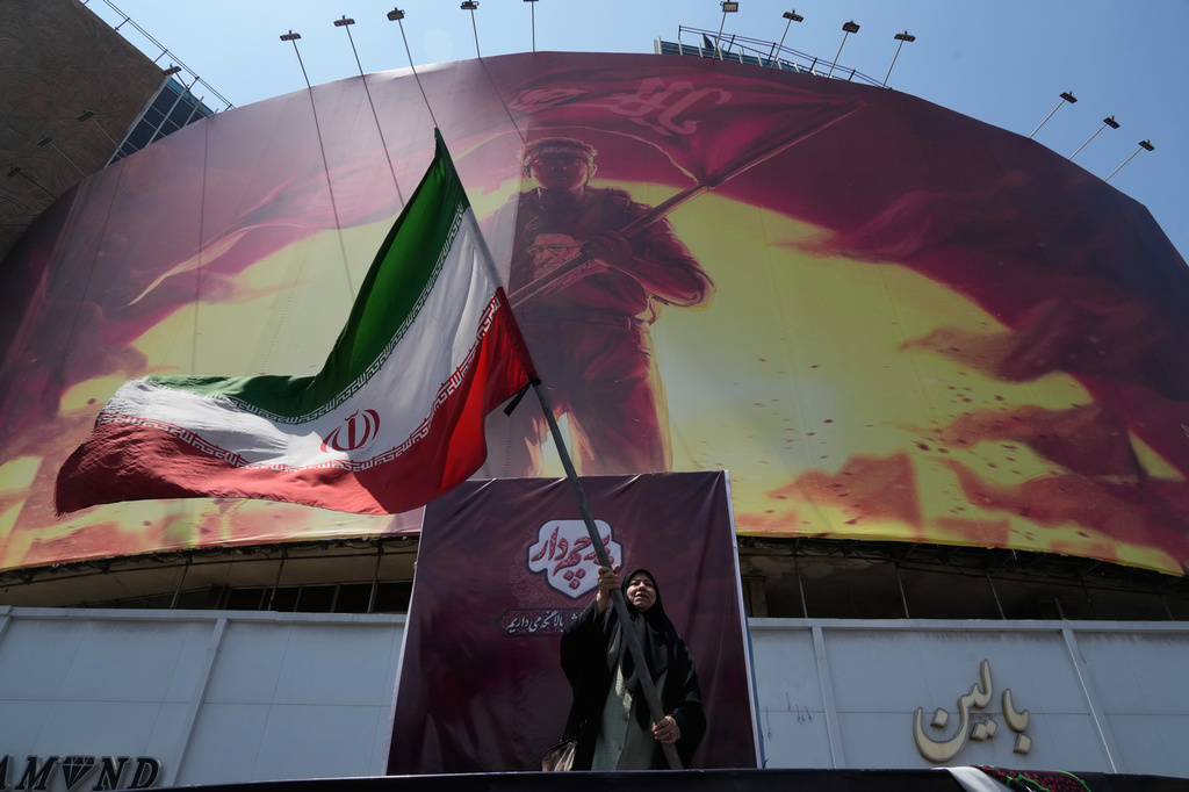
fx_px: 792
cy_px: 396
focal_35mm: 24
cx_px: 594
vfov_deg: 53.1
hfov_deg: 73.8
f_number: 13
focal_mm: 24
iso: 800
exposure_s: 1/1000
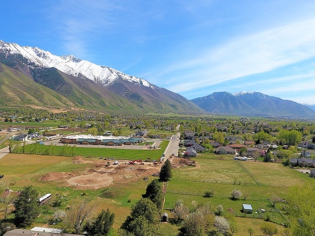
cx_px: 145
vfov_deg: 53.1
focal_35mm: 26
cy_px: 114
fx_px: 237
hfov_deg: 67.2
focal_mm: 3.61
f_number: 2.8
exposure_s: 1/1658
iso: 100
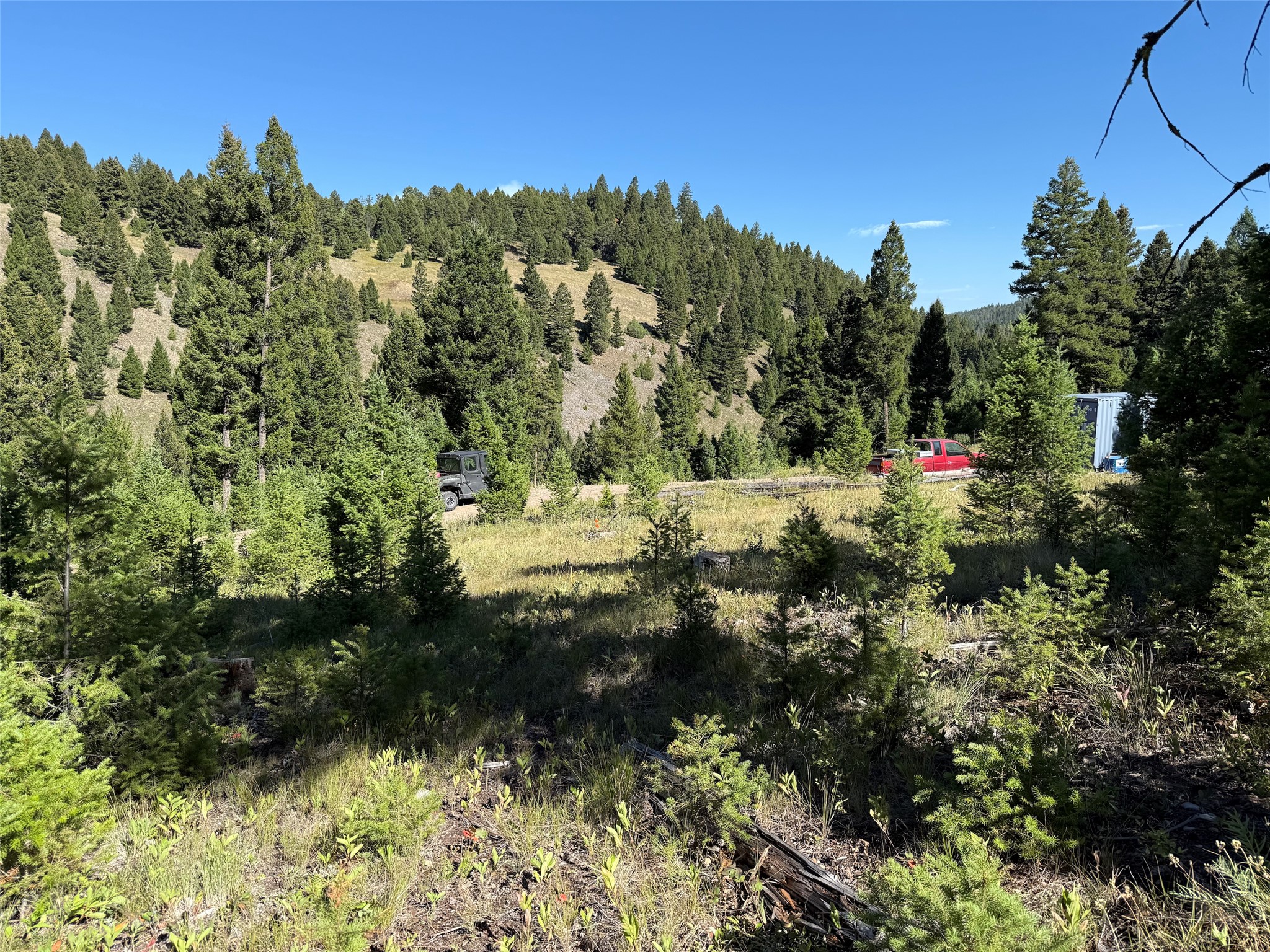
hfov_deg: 71.6
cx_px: 635
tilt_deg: -8.1
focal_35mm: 24
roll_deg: -0.9
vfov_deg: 56.8
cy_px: 476
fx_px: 881
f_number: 1.78
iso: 80
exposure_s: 1/2445
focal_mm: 6.76
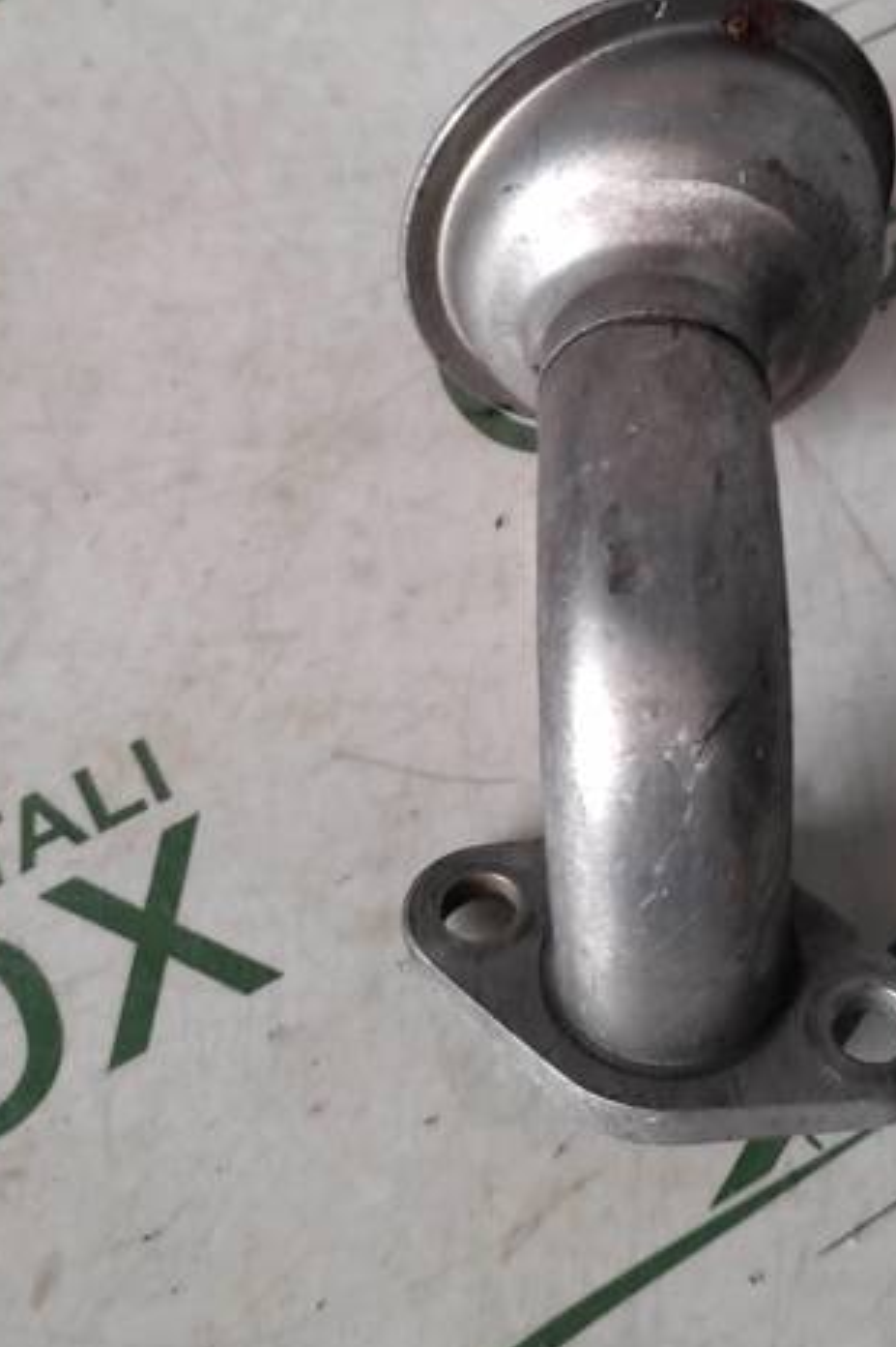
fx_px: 1793
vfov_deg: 40.8
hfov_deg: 27.8
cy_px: 499
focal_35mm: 48
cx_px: 644
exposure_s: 1/33
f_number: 1.79
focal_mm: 4.74
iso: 214
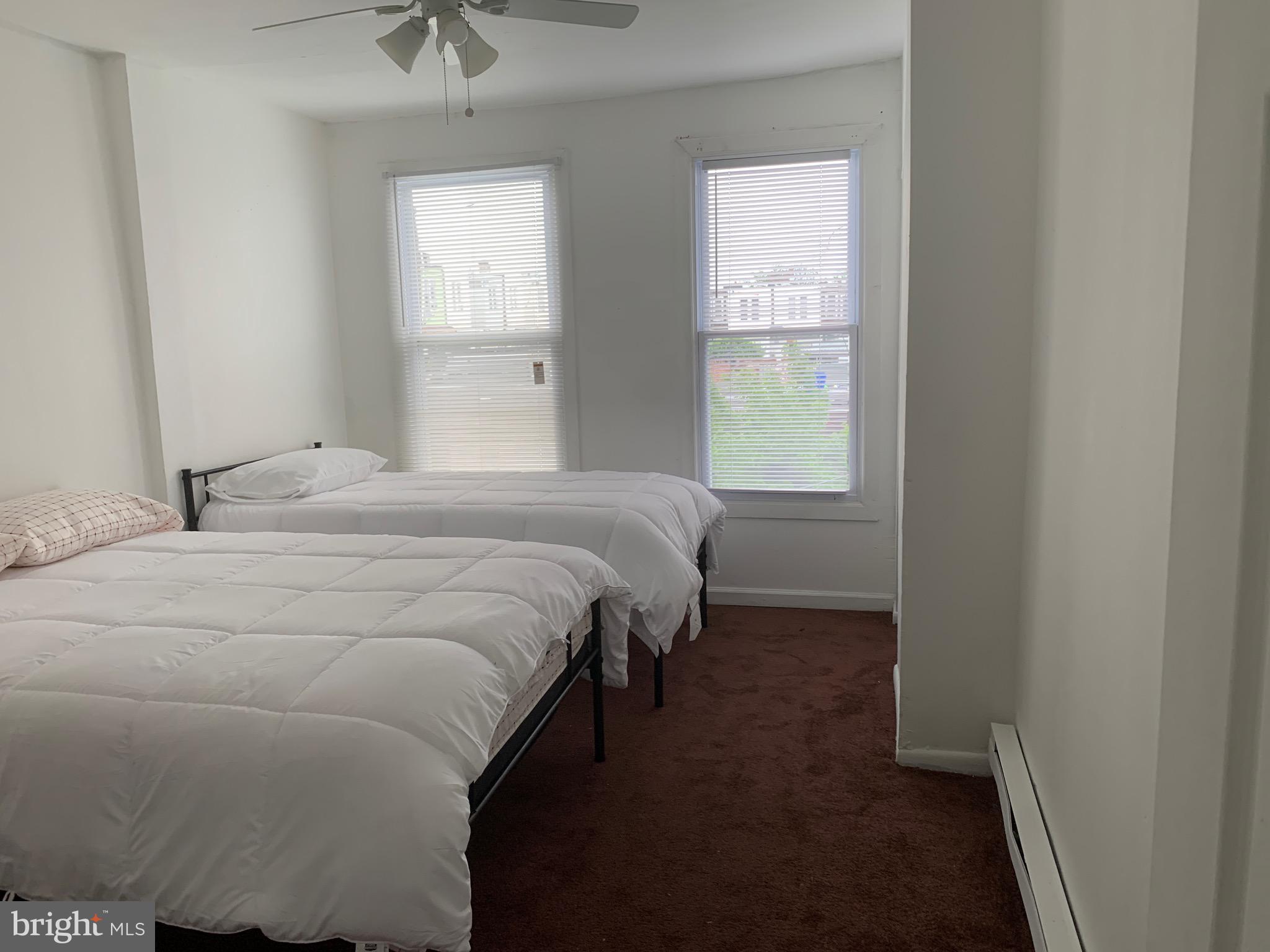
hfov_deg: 67.3
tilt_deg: -8.8
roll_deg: +1.8
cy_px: 476
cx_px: 635
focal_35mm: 26
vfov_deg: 53.1
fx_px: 954
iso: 64
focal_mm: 4.25
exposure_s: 1/121
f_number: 1.8
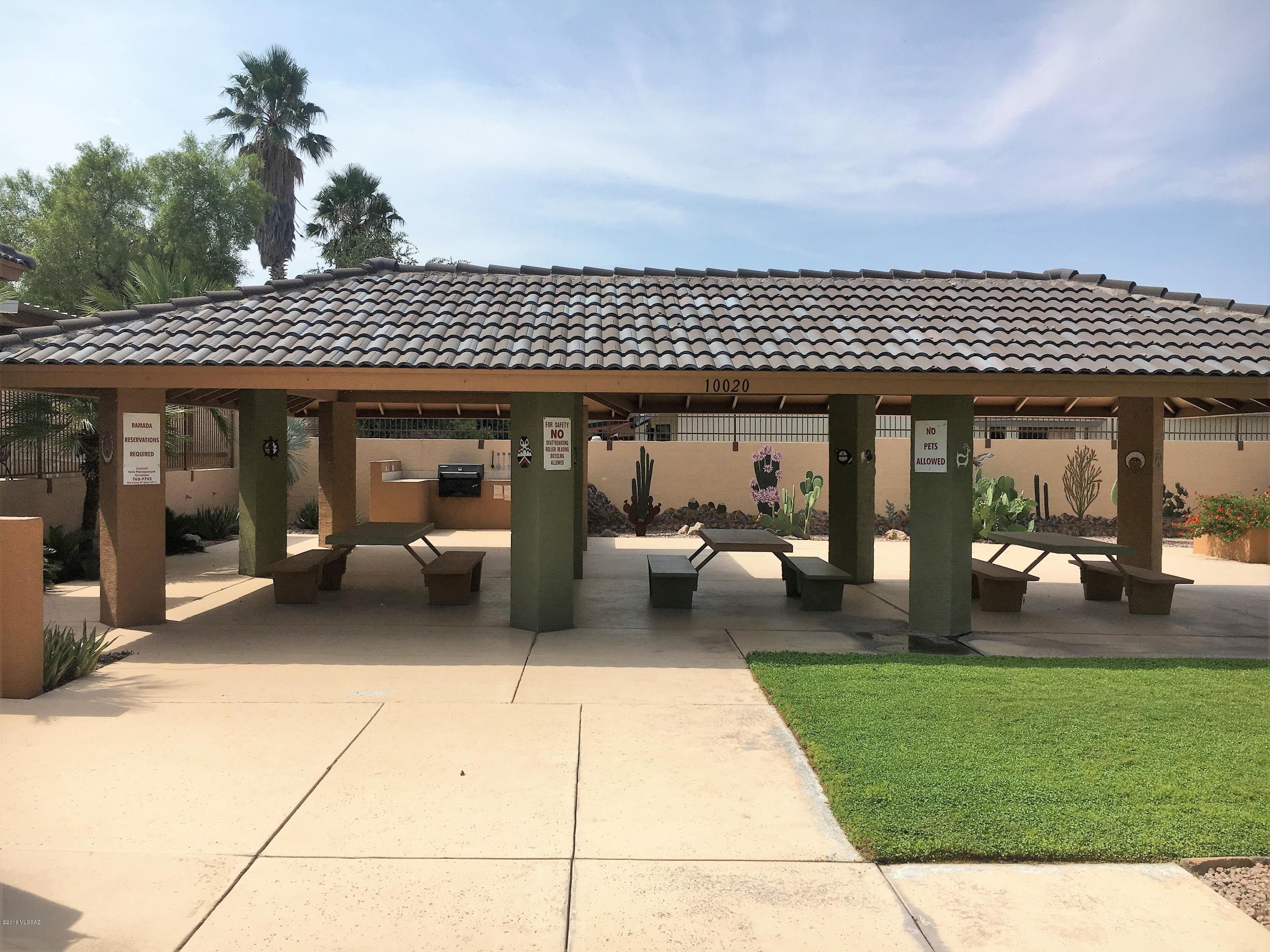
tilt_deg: -0.9
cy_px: 476
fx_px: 1064
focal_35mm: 29
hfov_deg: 61.7
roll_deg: -0.9
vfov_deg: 48.2
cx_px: 635
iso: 25
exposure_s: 1/2079
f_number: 2.2
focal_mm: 4.15
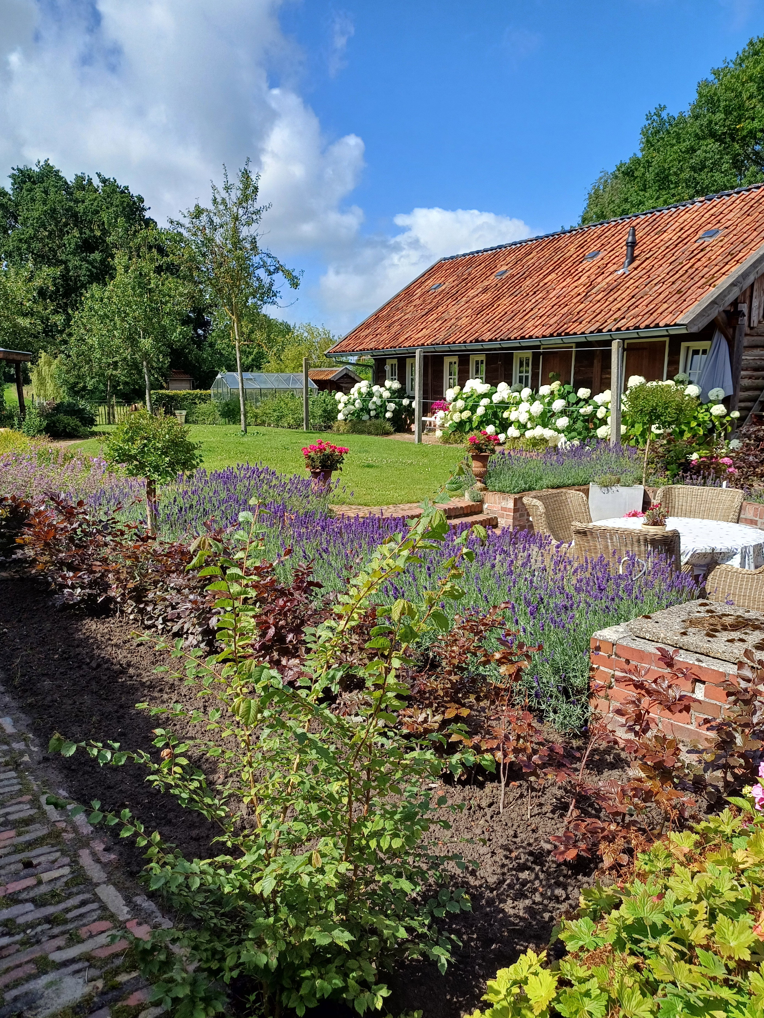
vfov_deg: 65.3
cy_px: 540
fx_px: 795
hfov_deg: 51.3
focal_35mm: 27
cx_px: 364
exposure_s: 1/962
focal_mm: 4.65
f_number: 1.8
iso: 50
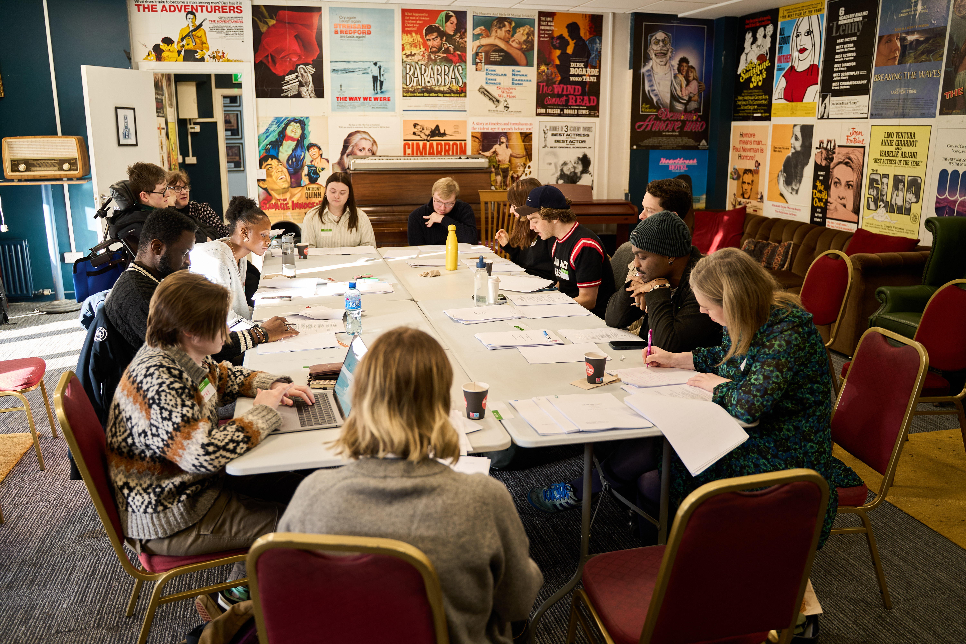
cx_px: 483
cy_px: 322
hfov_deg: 63.7
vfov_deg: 45.0
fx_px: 778
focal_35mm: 29
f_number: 2.8
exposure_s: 1/100
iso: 500
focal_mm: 29
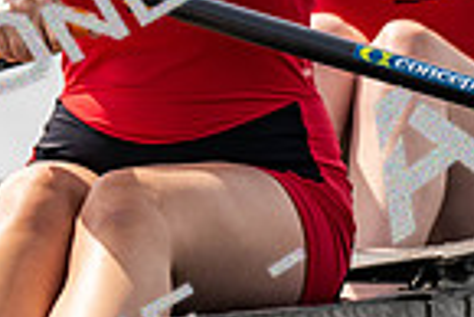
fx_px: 31671
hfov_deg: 0.9
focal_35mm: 2403
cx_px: 95
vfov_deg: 0.6
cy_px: -67
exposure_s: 1/2500
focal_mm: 600
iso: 220
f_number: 4
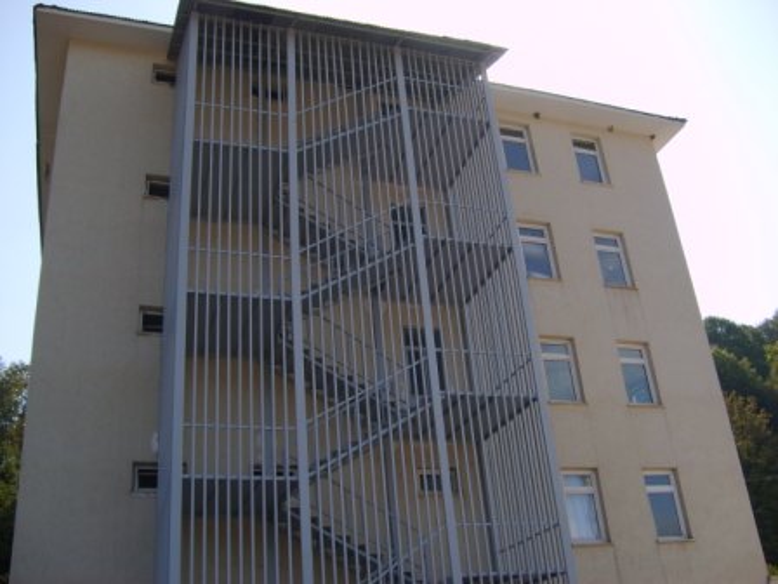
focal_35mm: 35
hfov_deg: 52.6
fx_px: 787
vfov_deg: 40.7
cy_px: 292
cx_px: 389
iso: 50
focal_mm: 5.8
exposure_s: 1/1000
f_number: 2.8
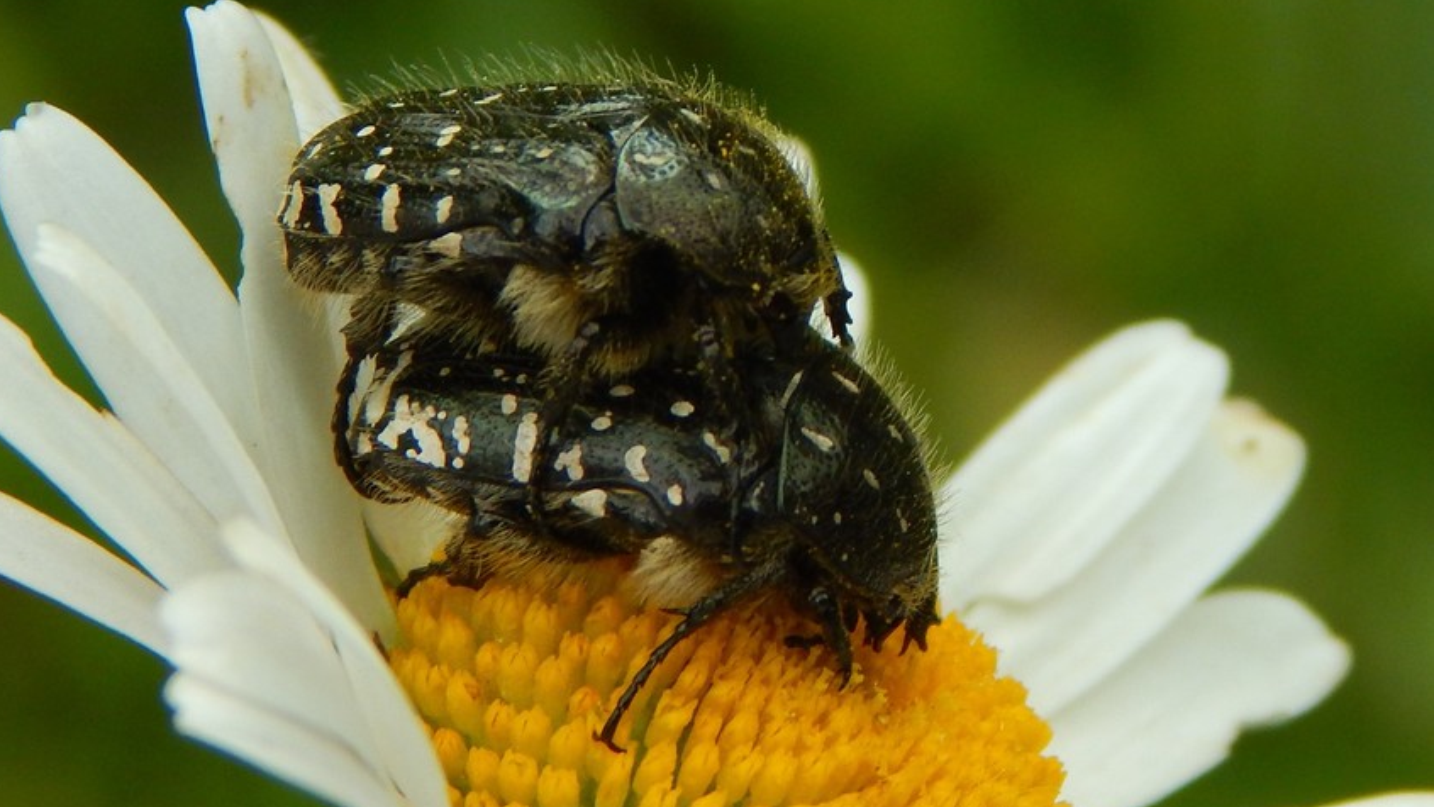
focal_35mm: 144
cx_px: 713
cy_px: 331
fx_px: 5476
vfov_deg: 8.4
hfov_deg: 14.9
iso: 160
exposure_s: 1/250
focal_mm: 23.4
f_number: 4.8
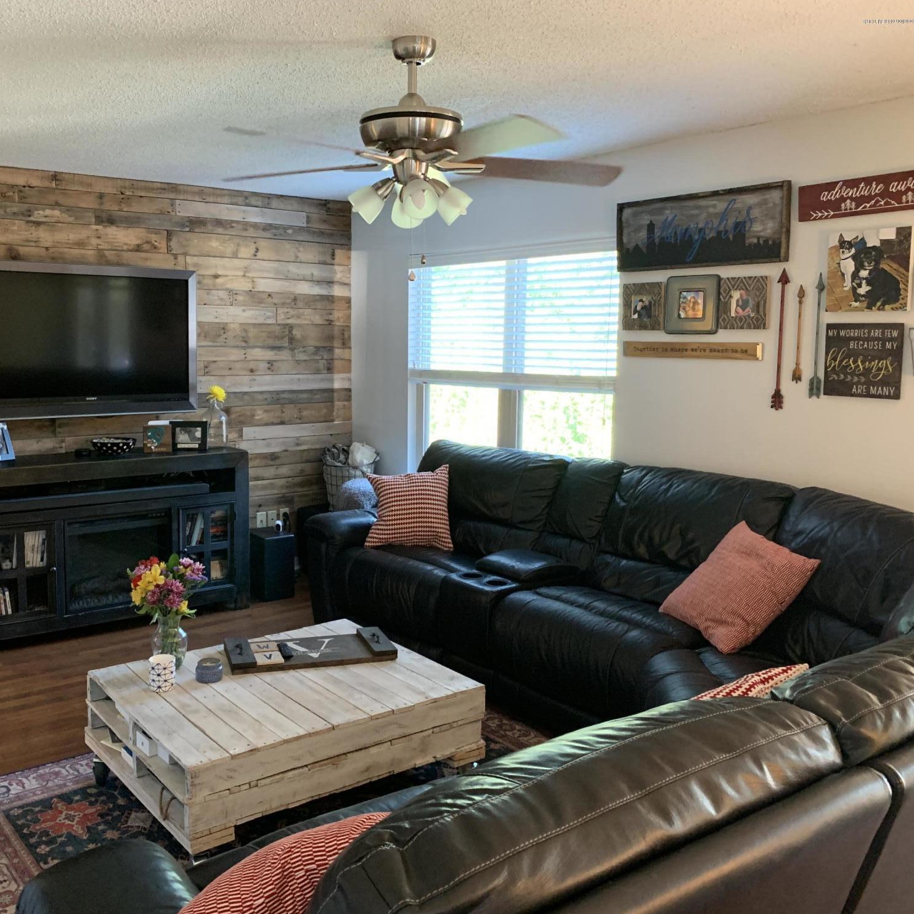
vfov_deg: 52.5
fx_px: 926
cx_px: 359
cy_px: 455
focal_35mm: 31
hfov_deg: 52.1
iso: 400
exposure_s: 1/40
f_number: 1.8
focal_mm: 4.25
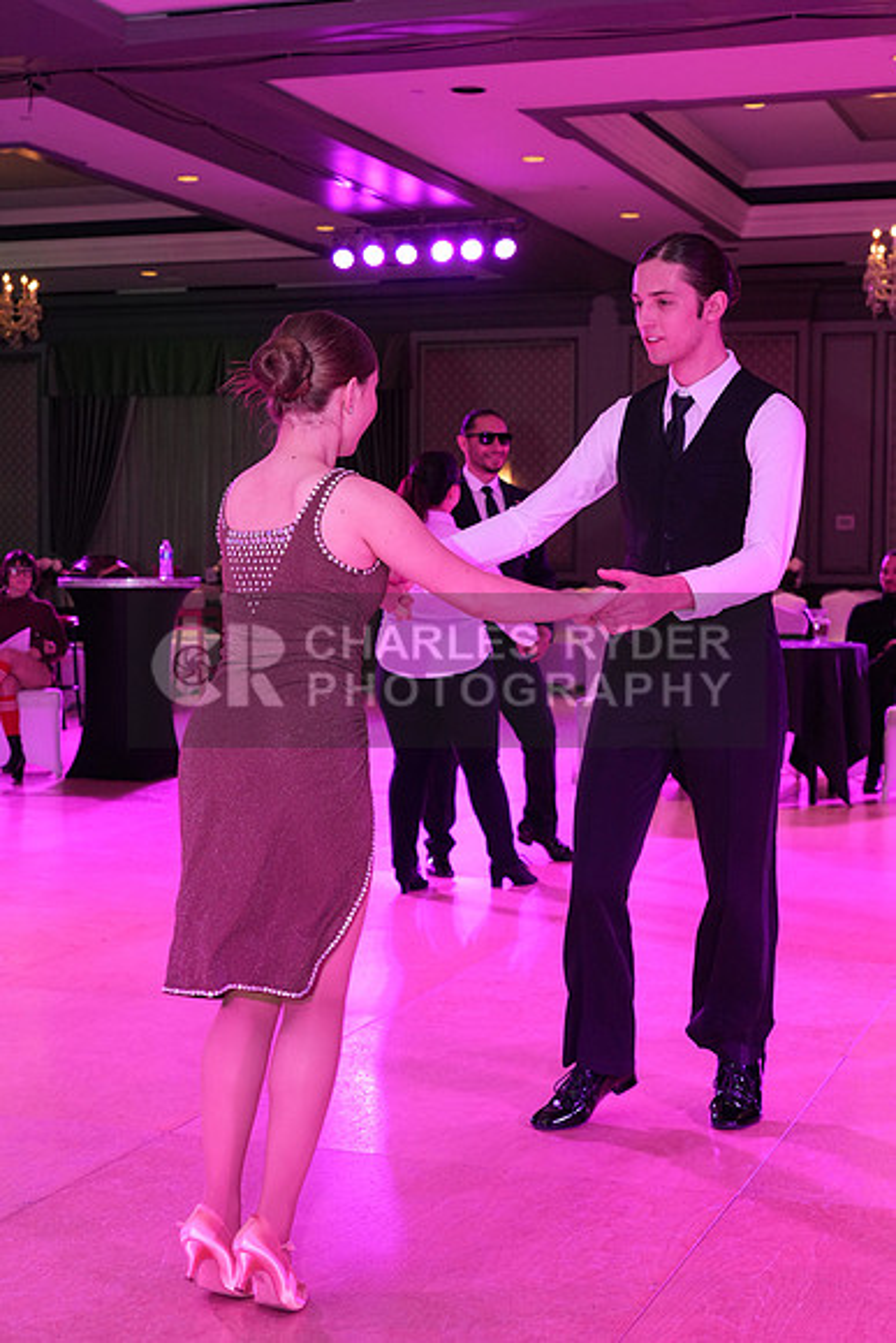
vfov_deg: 35.6
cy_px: 672
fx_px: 2089
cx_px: 448
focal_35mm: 56
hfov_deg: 24.2
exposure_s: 1/250
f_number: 6.3
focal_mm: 56
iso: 2500
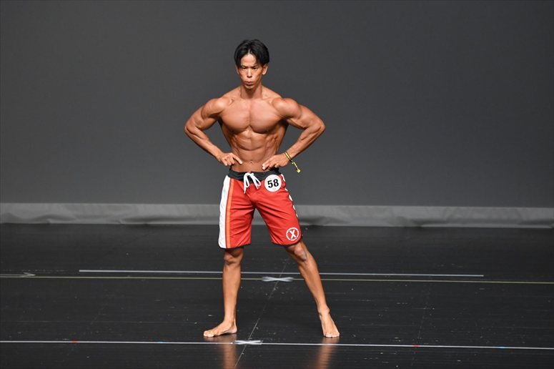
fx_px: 4845
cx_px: 277
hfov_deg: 6.5
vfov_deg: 4.4
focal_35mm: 315
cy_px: 184
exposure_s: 1/400
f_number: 5.6
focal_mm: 210
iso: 2500
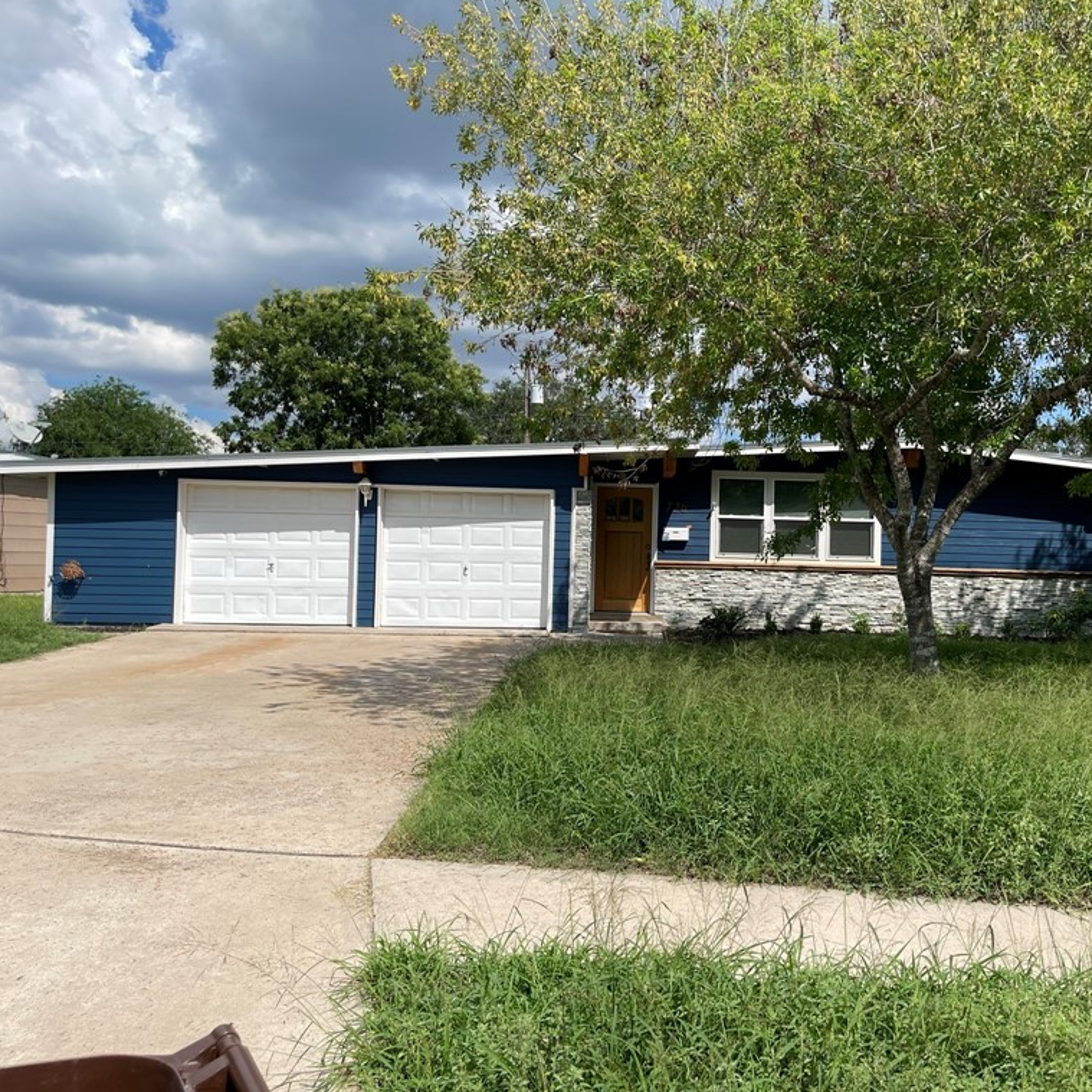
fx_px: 1106
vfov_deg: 52.5
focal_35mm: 31
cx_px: 705
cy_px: 542
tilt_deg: -0.8
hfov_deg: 51.8
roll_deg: -0.9
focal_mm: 5.1
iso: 32
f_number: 1.6
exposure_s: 1/4525
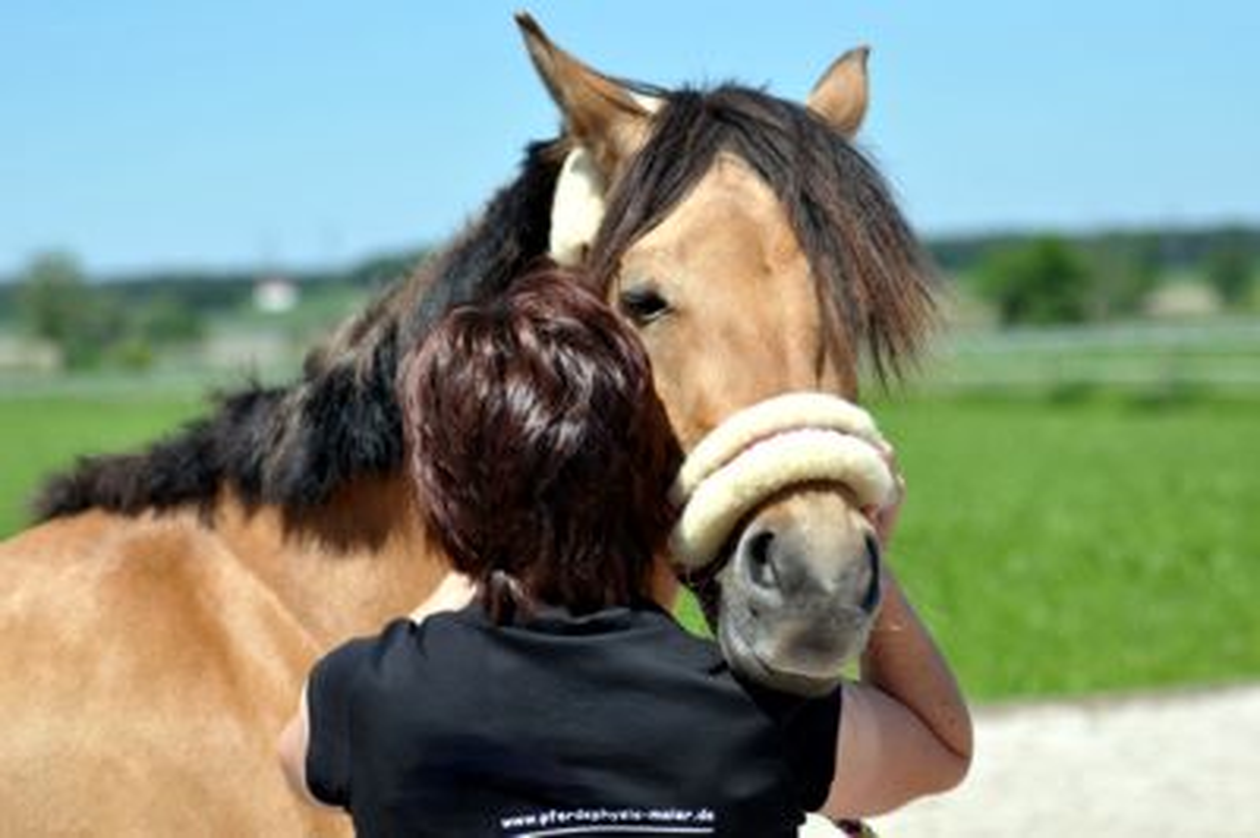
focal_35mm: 105
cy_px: 419
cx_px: 630
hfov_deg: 19.5
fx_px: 3672
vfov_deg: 13.0
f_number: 2.8
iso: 200
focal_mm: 70
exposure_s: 1/2500
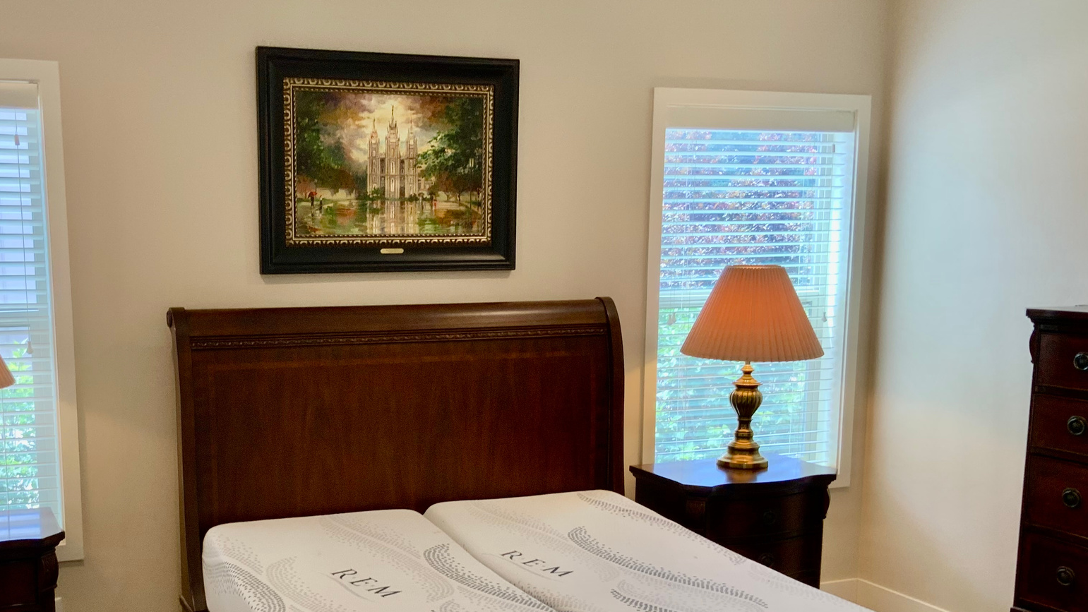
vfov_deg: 28.1
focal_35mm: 42
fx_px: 1212
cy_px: 436
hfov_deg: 47.8
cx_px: 390
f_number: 1.8
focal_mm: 3
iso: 40
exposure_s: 1/60
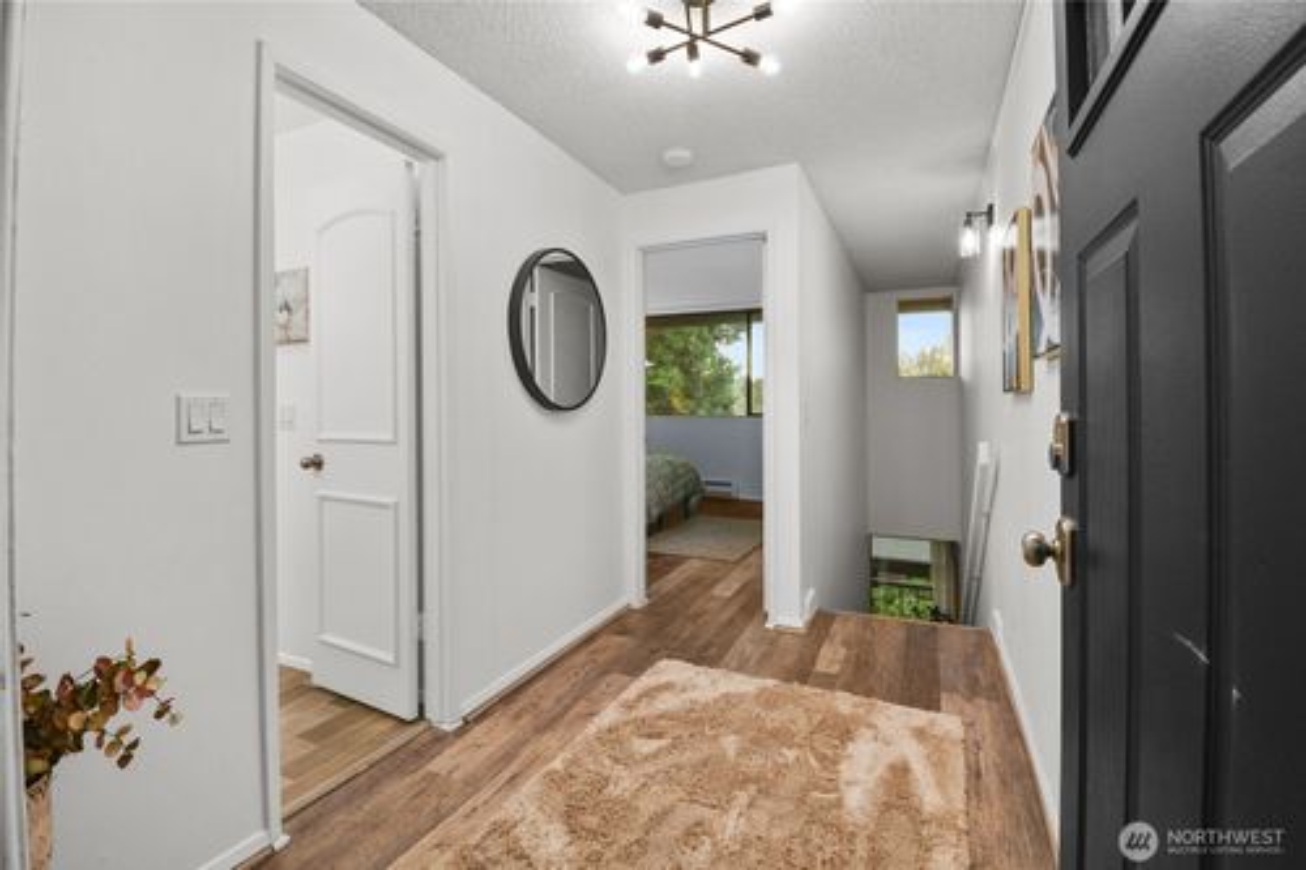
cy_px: 435
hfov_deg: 100.4
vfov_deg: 77.3
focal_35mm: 15
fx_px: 544
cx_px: 653
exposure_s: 1/10
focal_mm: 10
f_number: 8
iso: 100
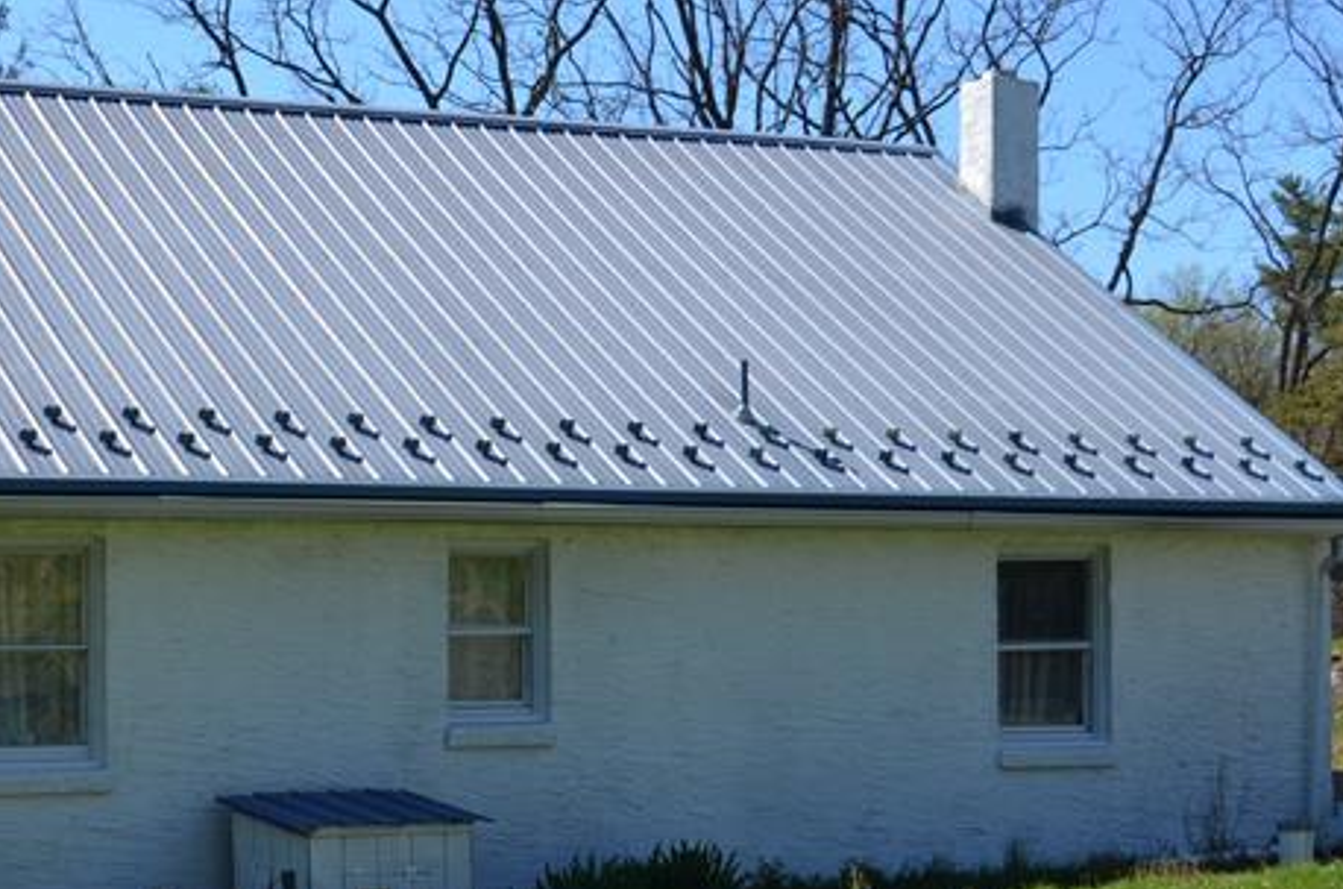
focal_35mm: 89
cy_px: 489
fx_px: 3319
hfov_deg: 22.7
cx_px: 371
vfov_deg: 15.2
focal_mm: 25
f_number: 8
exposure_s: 1/250
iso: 110
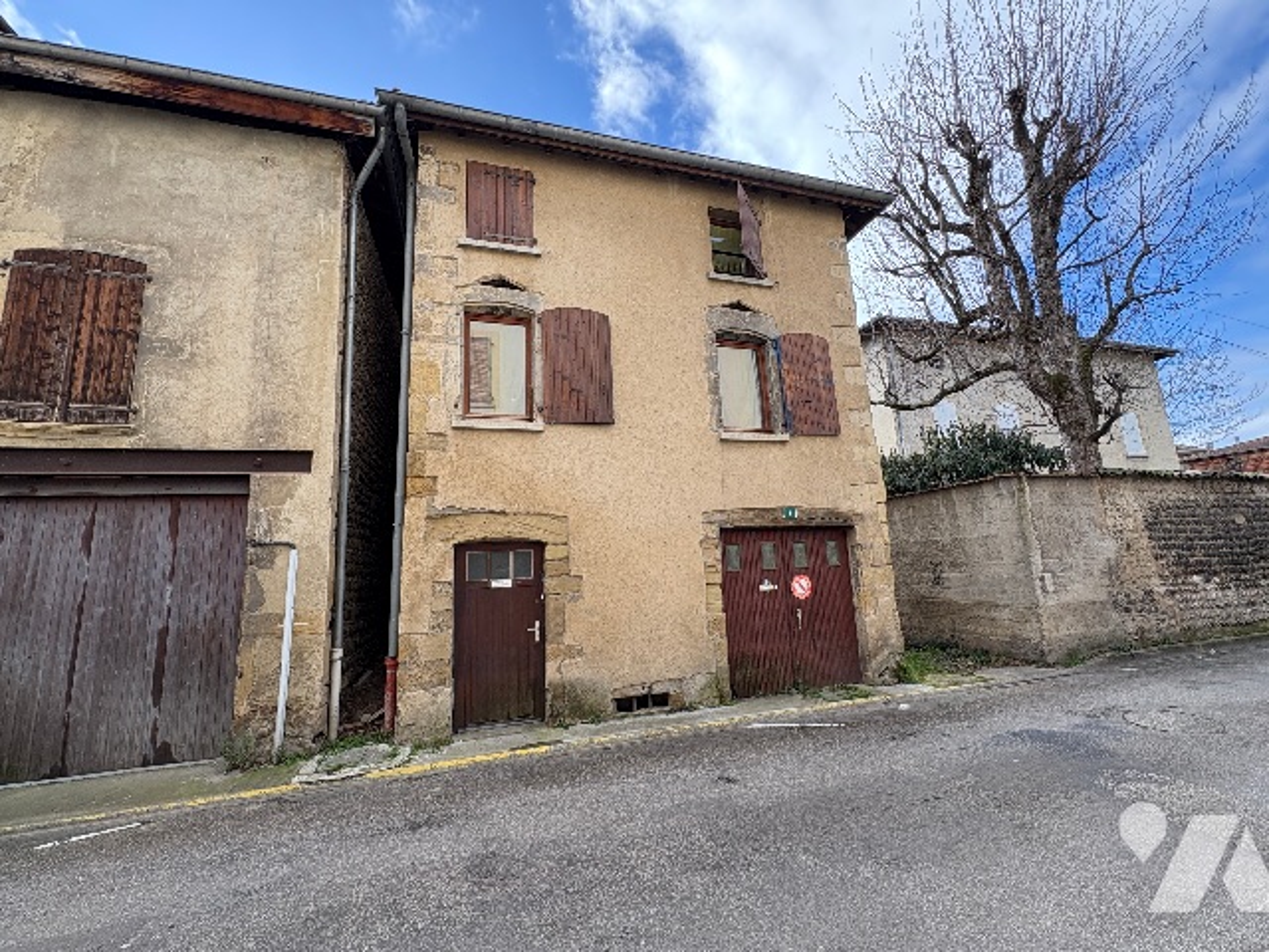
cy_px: 476
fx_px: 513
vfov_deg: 85.7
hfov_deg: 102.1
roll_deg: +2.5
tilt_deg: +9.6
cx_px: 634
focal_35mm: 14
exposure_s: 1/329
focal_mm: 2.22
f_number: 2.2
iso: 40
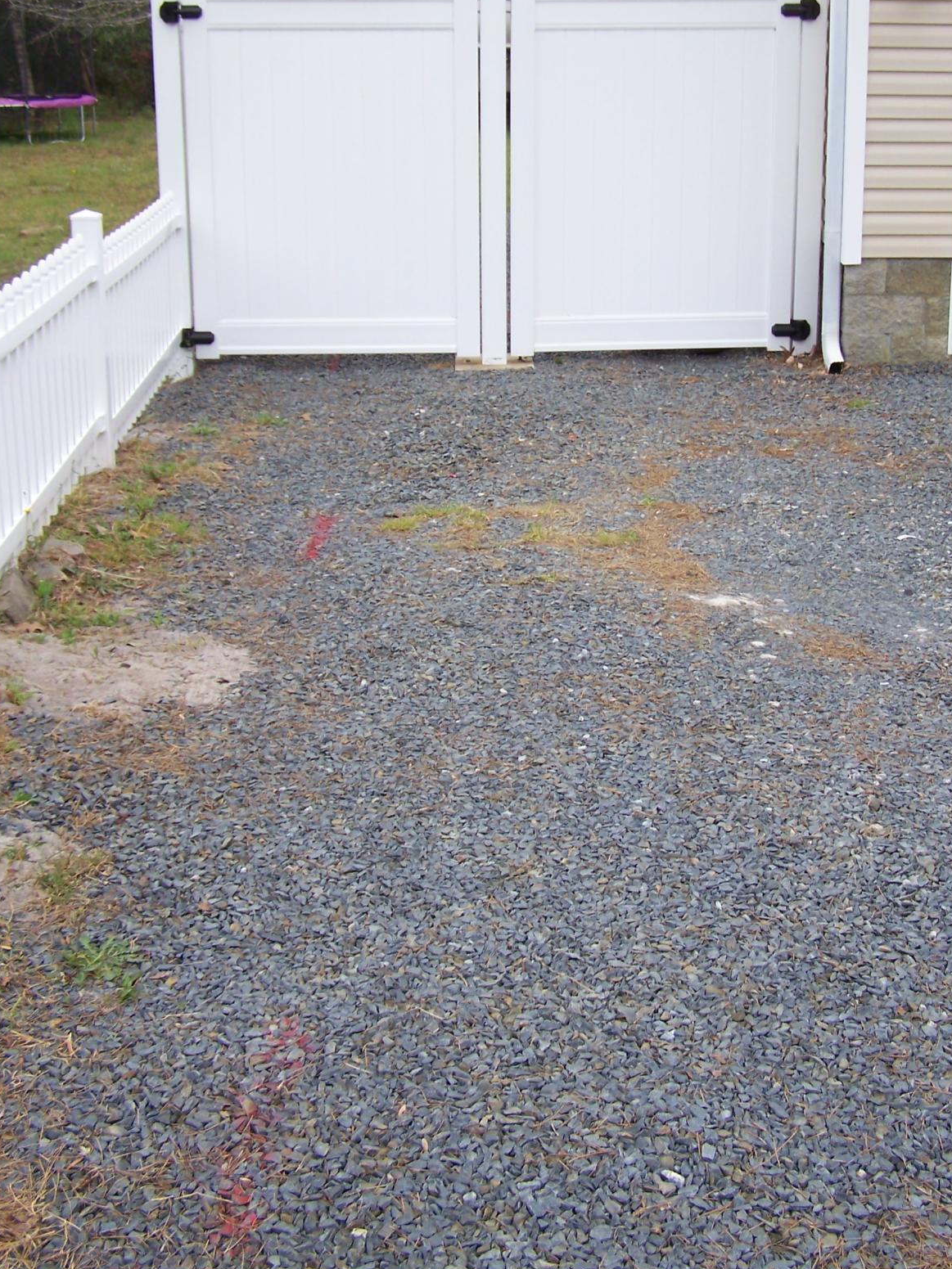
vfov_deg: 38.7
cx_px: 553
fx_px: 1797
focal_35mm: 49
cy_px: 499
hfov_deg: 29.6
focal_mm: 6.3
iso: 64
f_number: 2.8
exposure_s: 1/400
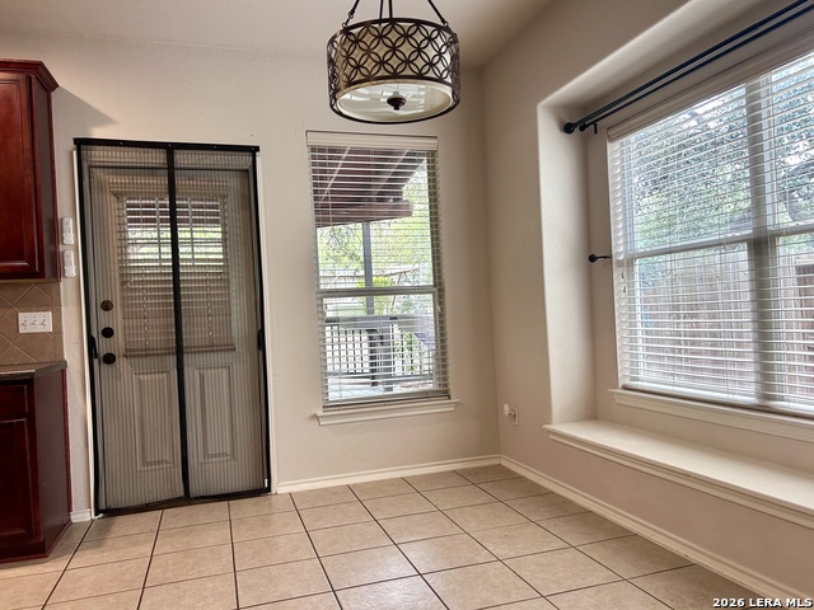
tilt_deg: -0.1
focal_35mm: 26
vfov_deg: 53.1
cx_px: 407
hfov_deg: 67.3
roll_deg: +3.0
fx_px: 611
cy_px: 305
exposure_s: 1/121
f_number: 1.5
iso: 100
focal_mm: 5.7
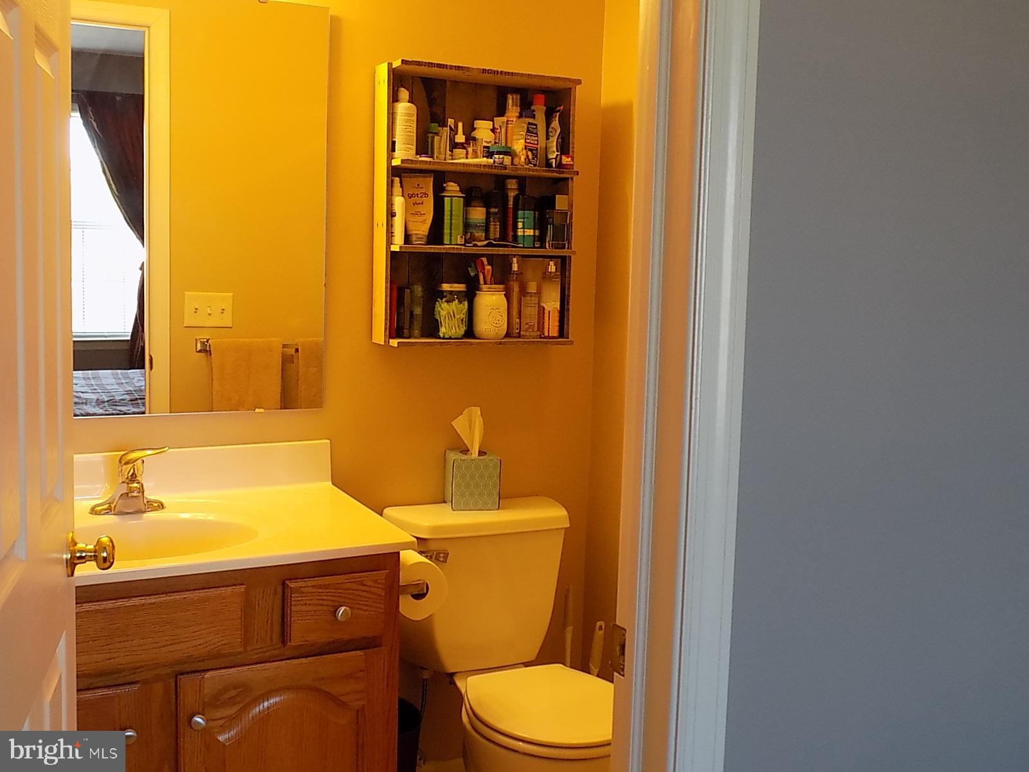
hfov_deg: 50.1
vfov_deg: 38.7
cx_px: 514
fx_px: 1100
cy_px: 386
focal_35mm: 37
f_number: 3.5
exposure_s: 1/30
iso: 200
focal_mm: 6.6
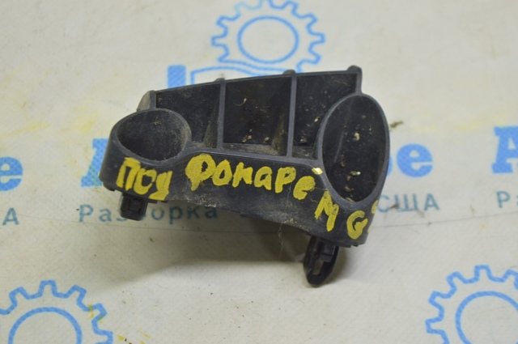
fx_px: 1186
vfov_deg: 16.5
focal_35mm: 82
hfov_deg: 24.6
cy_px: 172
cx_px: 259
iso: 400
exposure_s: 1/20
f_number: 5.6
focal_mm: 55
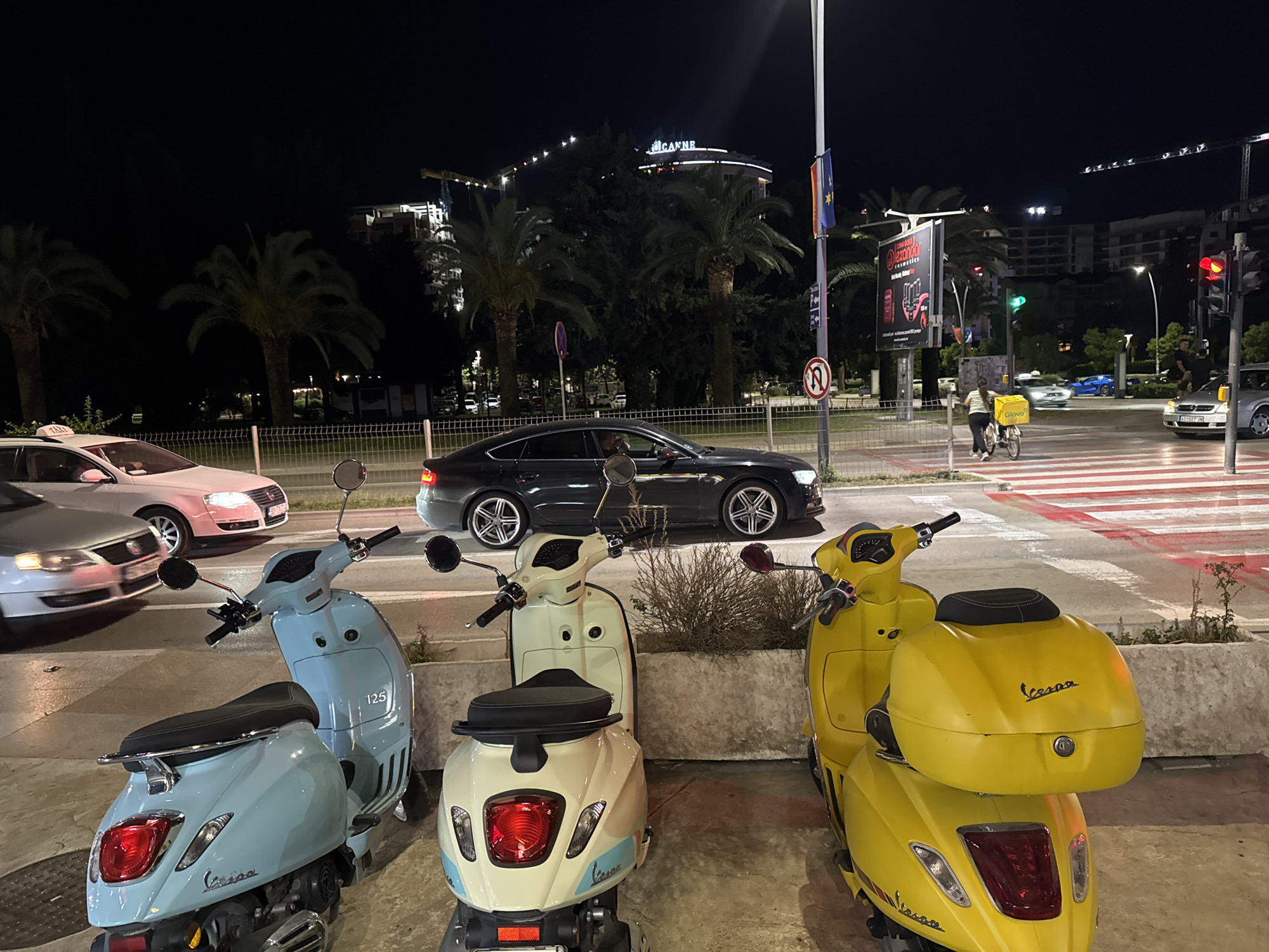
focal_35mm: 24
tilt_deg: -7.0
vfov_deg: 56.8
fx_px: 880
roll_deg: +3.1
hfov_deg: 71.6
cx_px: 634
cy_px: 476
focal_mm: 6.76
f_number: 1.78
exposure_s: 1/33
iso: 1000
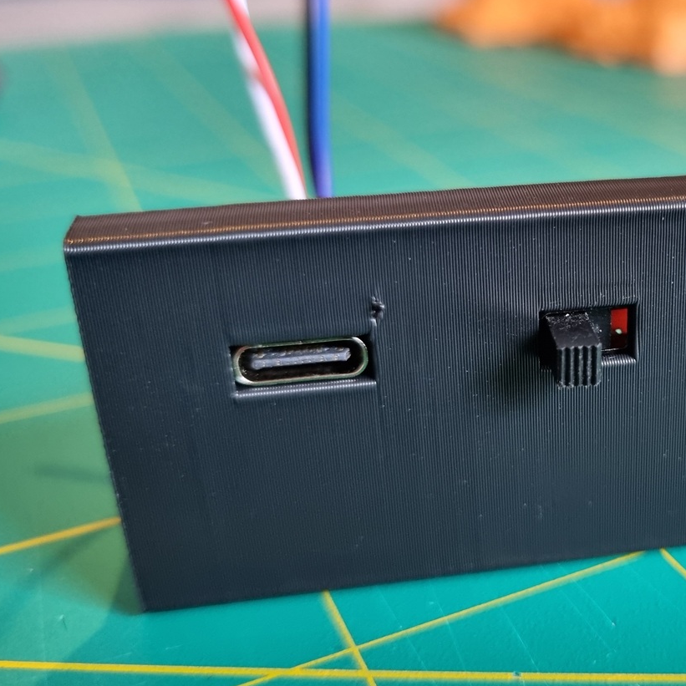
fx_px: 942
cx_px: 582
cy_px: 320
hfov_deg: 38.0
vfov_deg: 40.0
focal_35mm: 42
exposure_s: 1/29
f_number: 1.8
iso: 500
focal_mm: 5.4
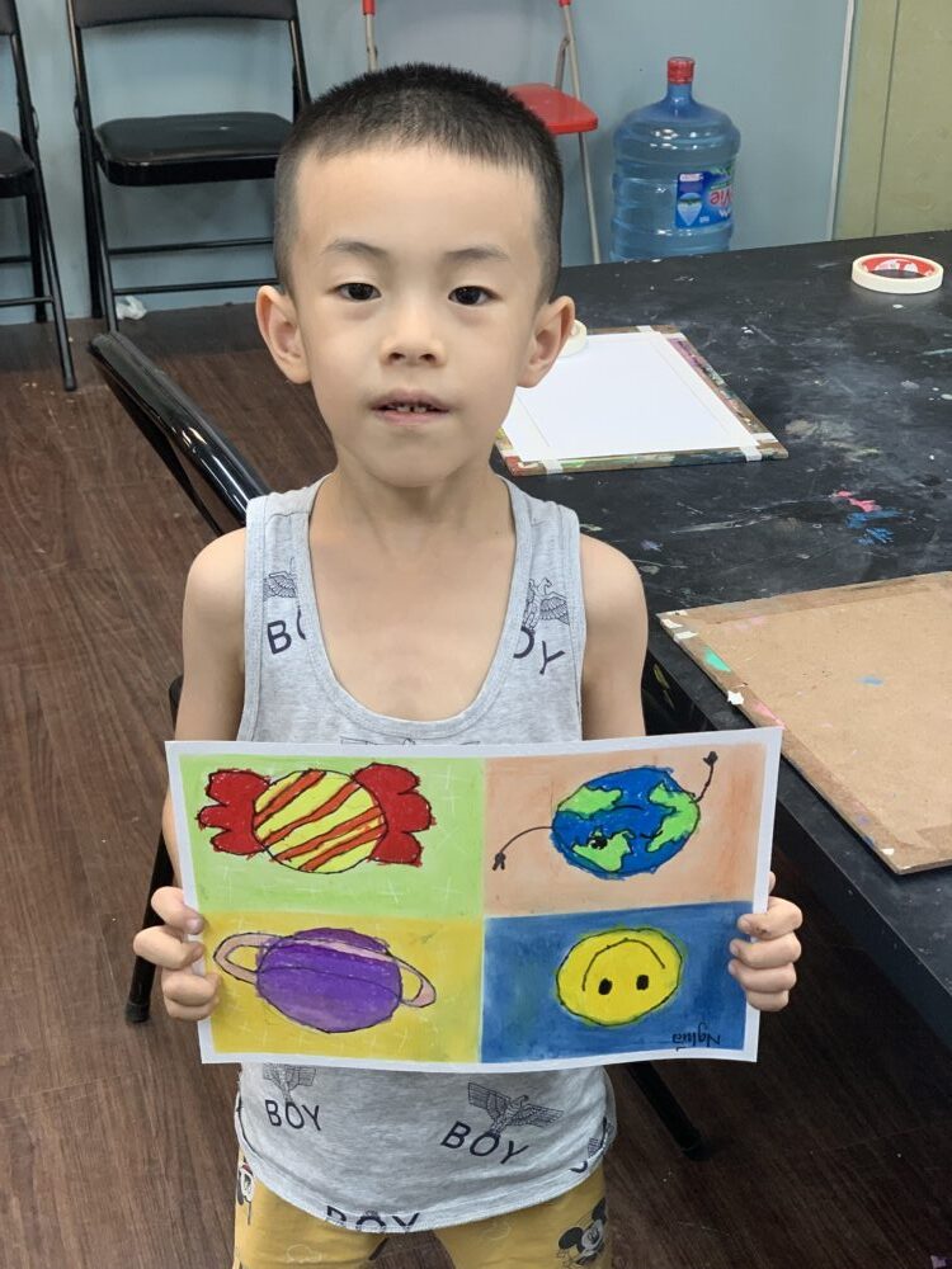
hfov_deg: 28.0
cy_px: 634
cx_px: 476
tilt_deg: -27.4
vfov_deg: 36.8
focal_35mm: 52
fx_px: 1907
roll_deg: -0.7
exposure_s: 1/122
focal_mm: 6
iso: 80
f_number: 2.4
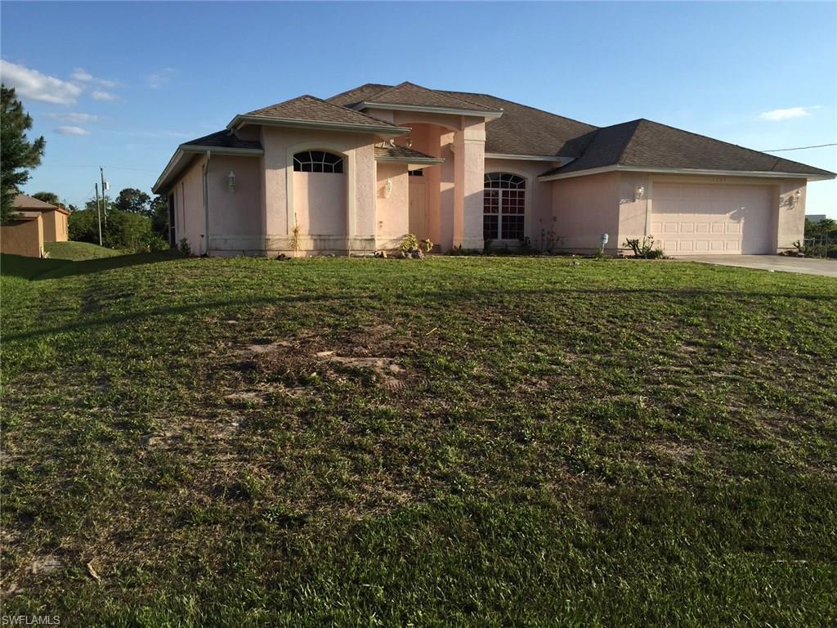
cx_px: 418
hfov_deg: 61.7
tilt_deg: -5.9
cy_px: 314
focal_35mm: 29
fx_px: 701
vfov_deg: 48.2
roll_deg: -0.3
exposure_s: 1/1236
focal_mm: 4.15
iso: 32
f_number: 2.2
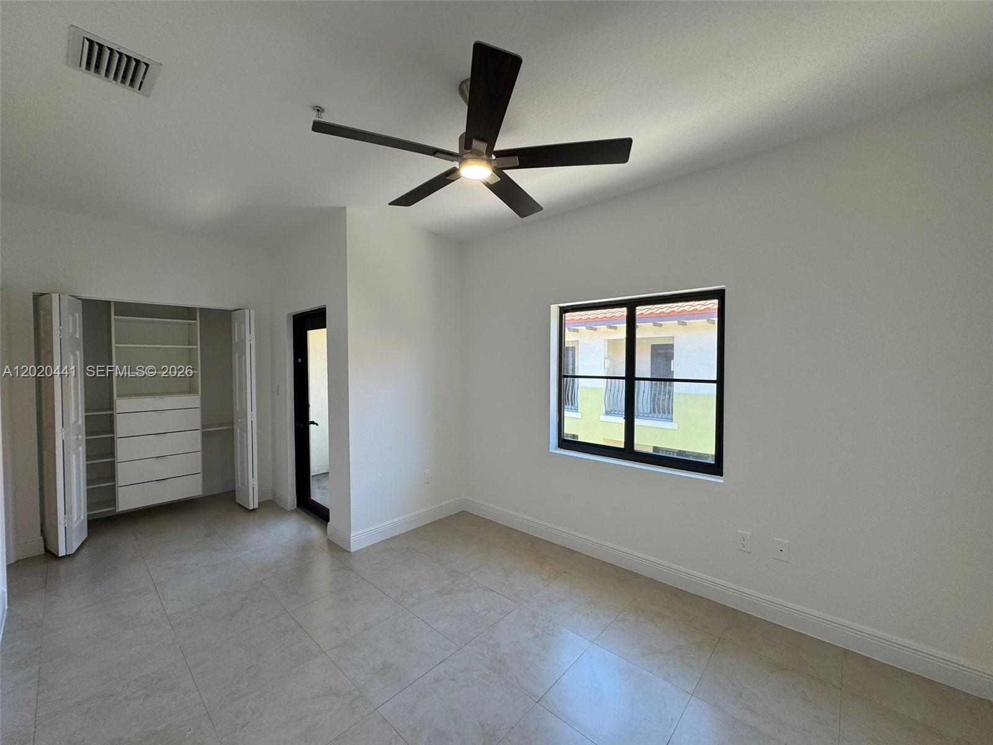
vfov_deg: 85.7
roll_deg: +0.3
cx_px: 496
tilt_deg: -0.9
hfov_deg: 102.1
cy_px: 372
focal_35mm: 14
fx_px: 402
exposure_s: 1/120
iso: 64
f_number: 2.2
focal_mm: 2.22
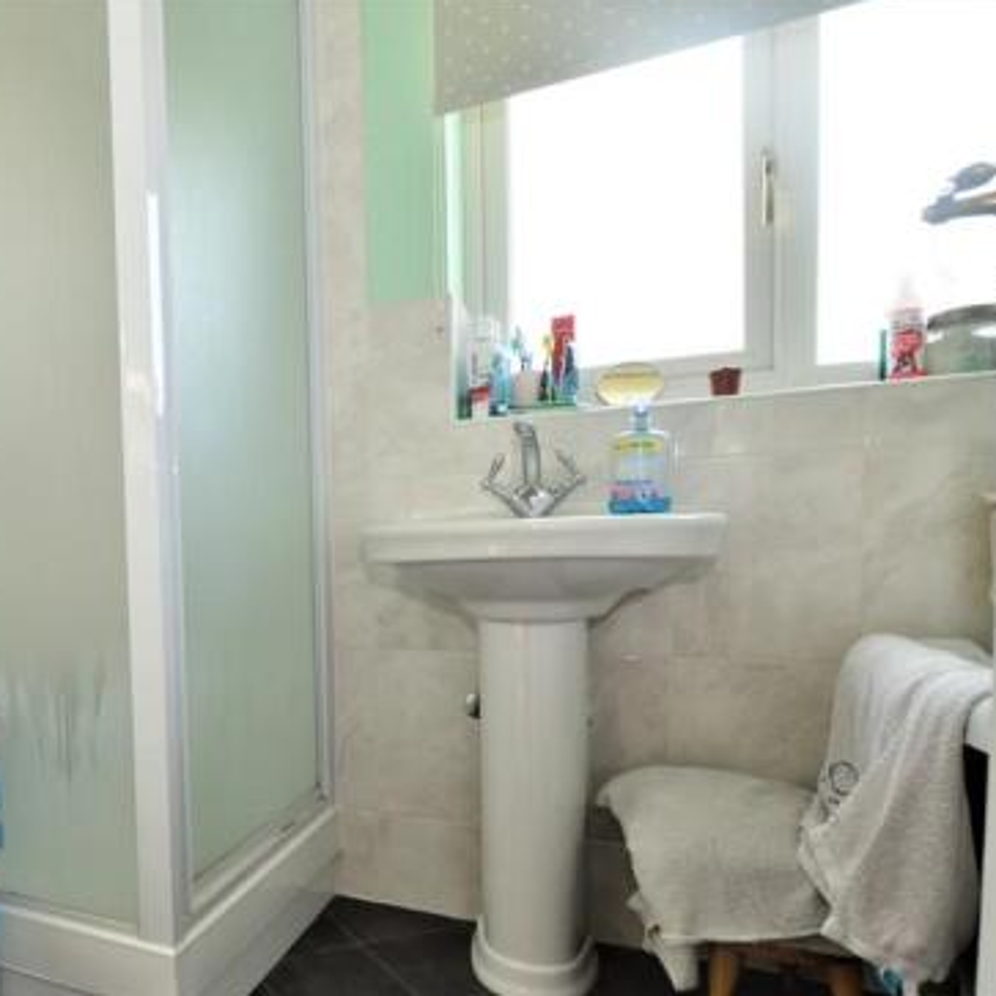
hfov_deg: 60.2
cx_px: 159
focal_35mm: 23
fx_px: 749
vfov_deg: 66.7
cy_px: 590
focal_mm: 10
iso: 320
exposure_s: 1/125
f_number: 5.6
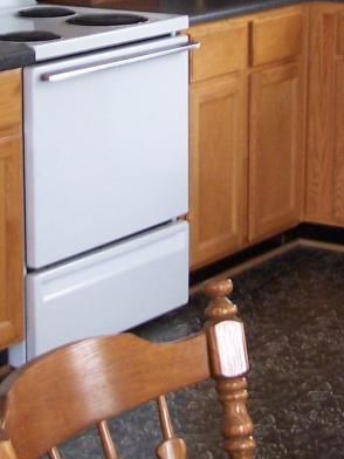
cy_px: 36
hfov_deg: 11.9
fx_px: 1643
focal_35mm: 124
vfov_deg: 15.7
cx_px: 243
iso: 140
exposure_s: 1/8
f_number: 2.8
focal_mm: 6.3
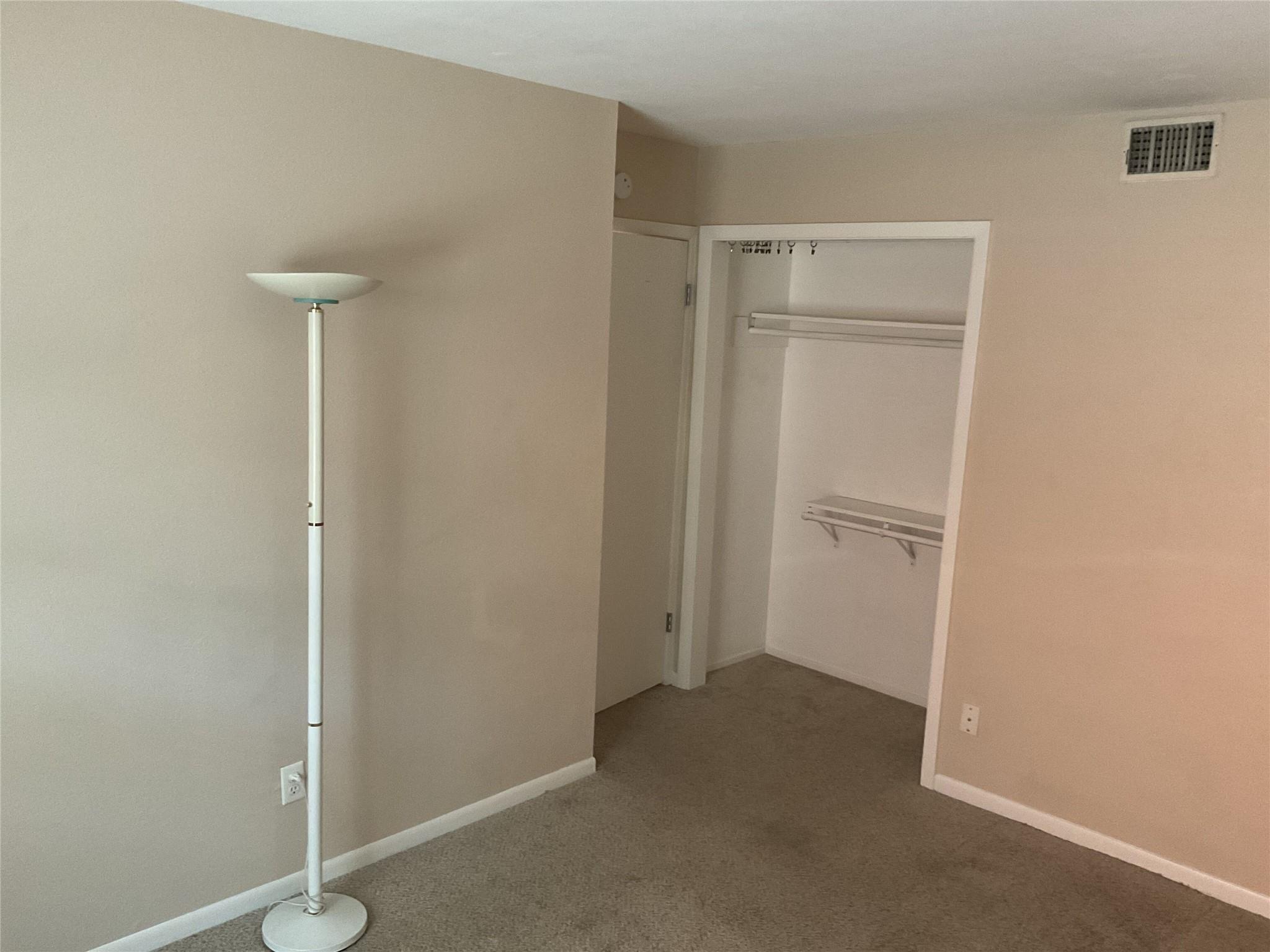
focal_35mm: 29
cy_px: 476
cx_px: 635
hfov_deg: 61.7
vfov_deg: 48.2
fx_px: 1064
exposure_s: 1/60
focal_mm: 3
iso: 200
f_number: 1.8
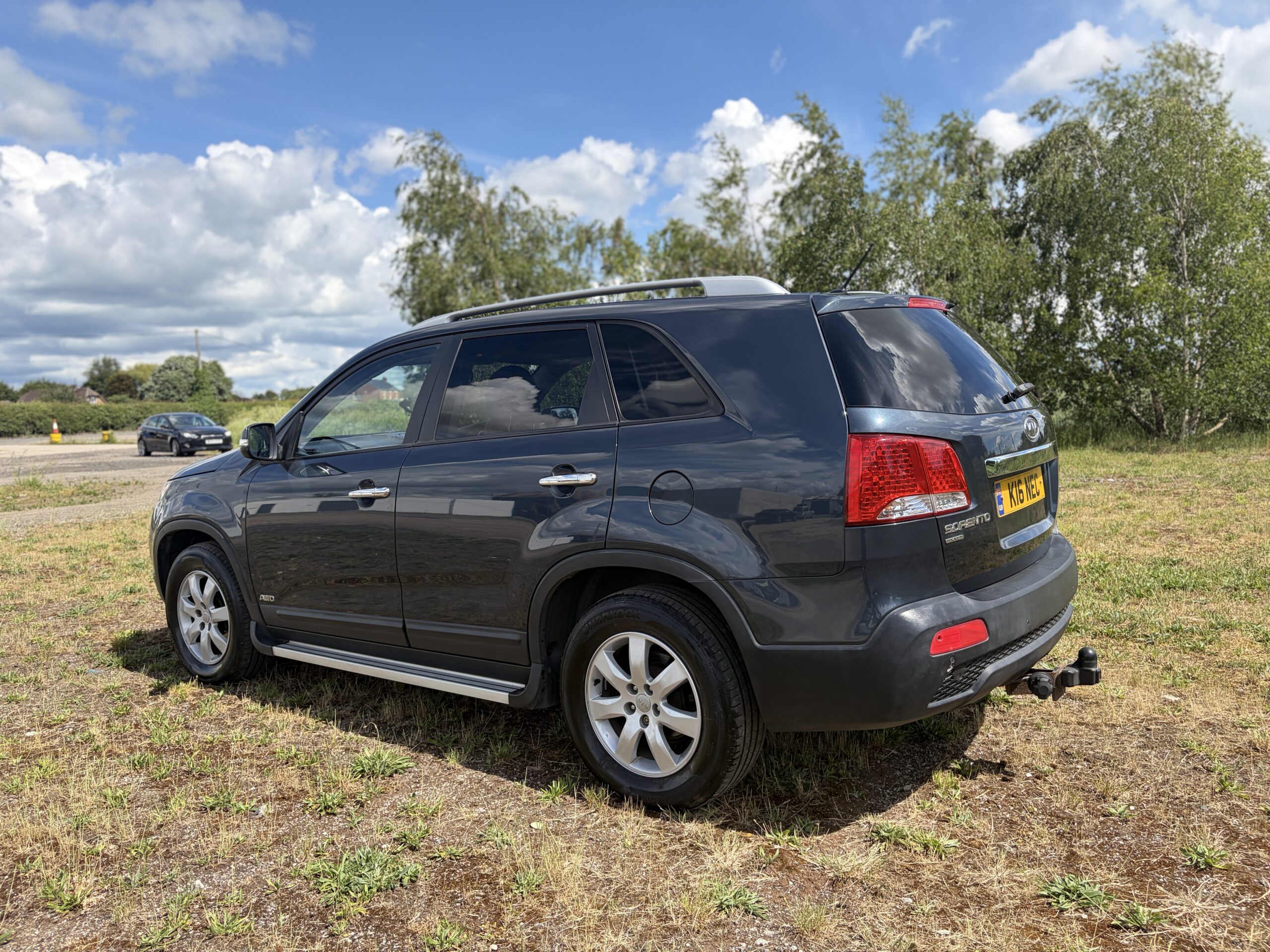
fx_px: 954
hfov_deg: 67.3
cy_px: 476
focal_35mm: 26
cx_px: 635
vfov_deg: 53.1
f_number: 1.6
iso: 50
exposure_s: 1/2364
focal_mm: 5.96
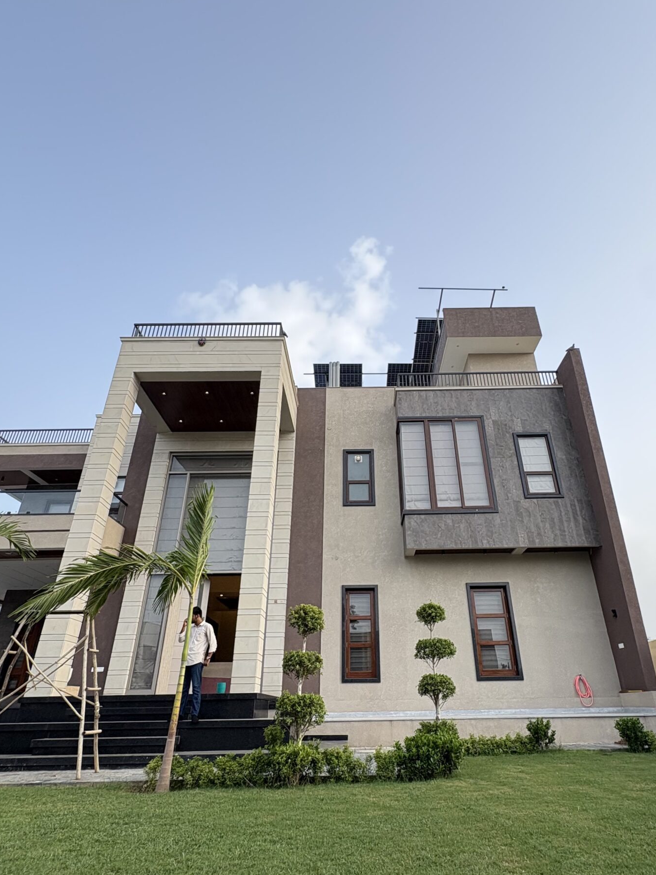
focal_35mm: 20
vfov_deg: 81.7
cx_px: 362
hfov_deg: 65.8
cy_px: 440
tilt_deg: +28.0
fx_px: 505
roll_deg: +0.1
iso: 64
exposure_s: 1/383
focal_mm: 2.22
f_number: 2.2
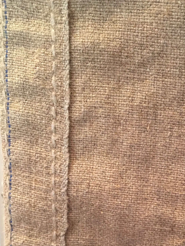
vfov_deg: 39.4
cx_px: 129
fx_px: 335
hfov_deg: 30.6
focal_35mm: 47
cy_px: 184
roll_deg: -0.6
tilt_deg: -13.6
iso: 200
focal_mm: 4.15
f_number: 2.2
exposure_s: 1/17
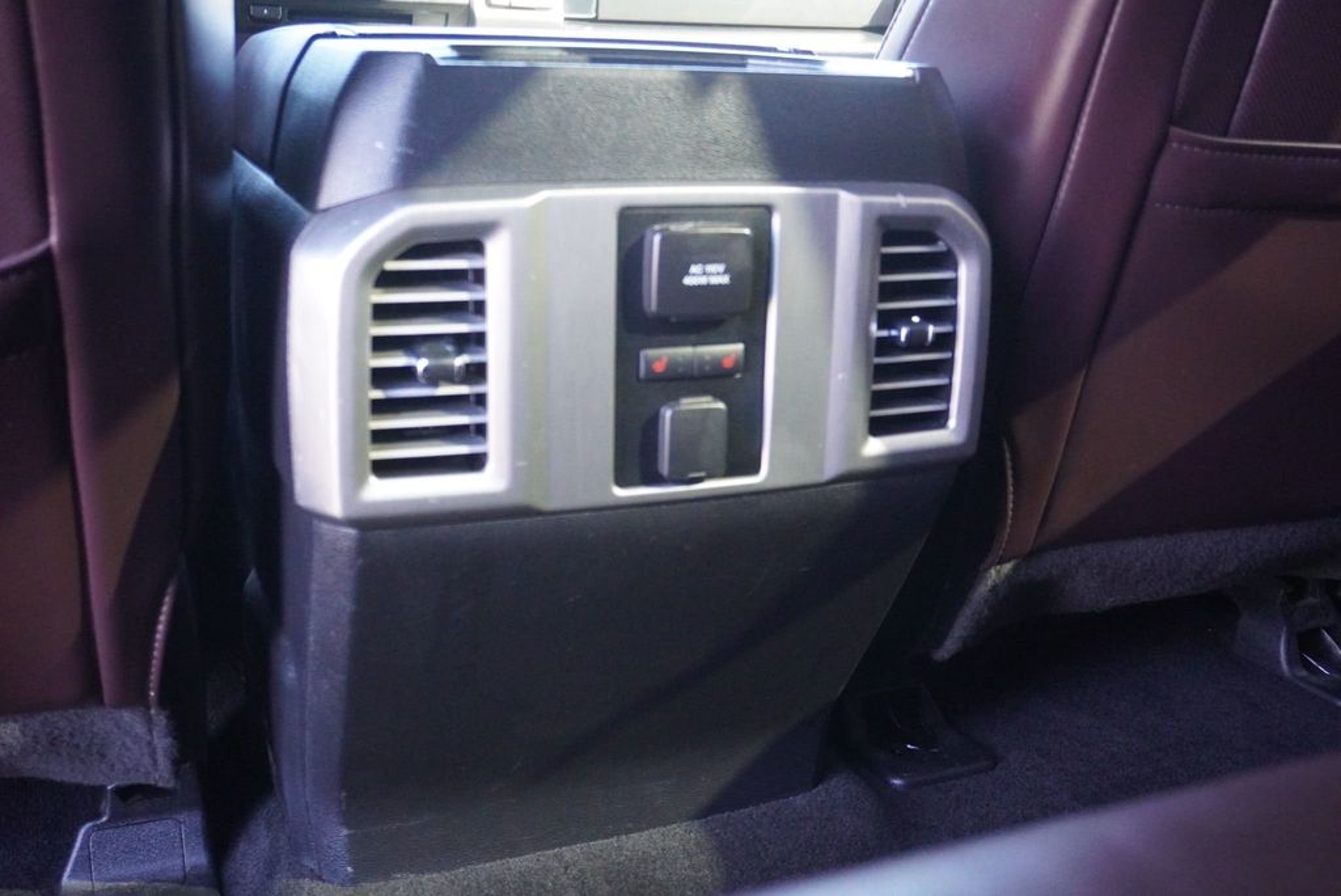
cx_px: 670
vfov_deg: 38.4
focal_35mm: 34
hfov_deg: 55.1
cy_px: 448
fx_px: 1286
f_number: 4.5
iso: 6400
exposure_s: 1/160
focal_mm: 23
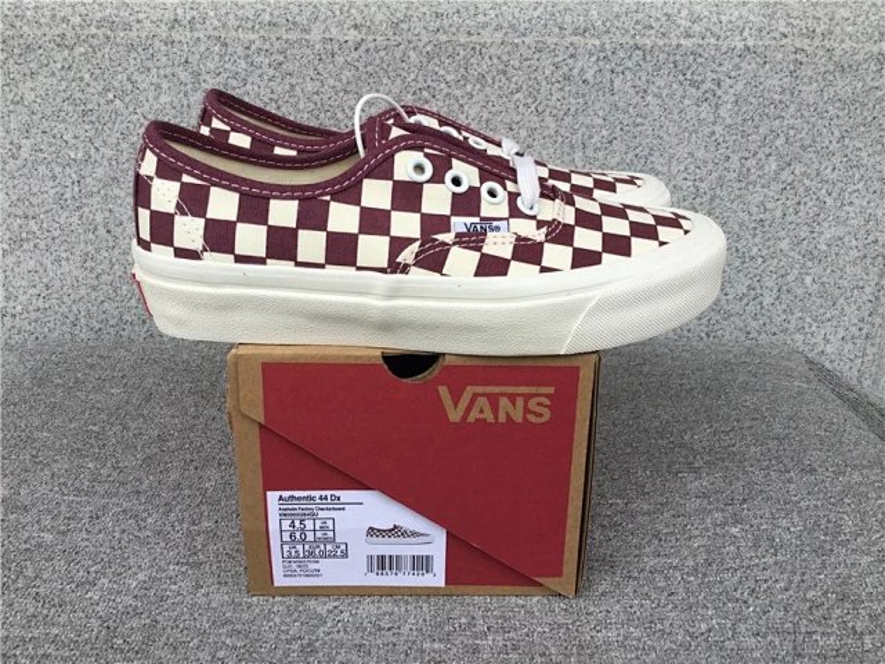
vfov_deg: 45.4
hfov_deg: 58.4
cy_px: 332
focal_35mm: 31
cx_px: 442
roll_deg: -0.9
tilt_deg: -20.3
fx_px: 793
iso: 25
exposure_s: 1/166
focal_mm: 3.3
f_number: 2.4
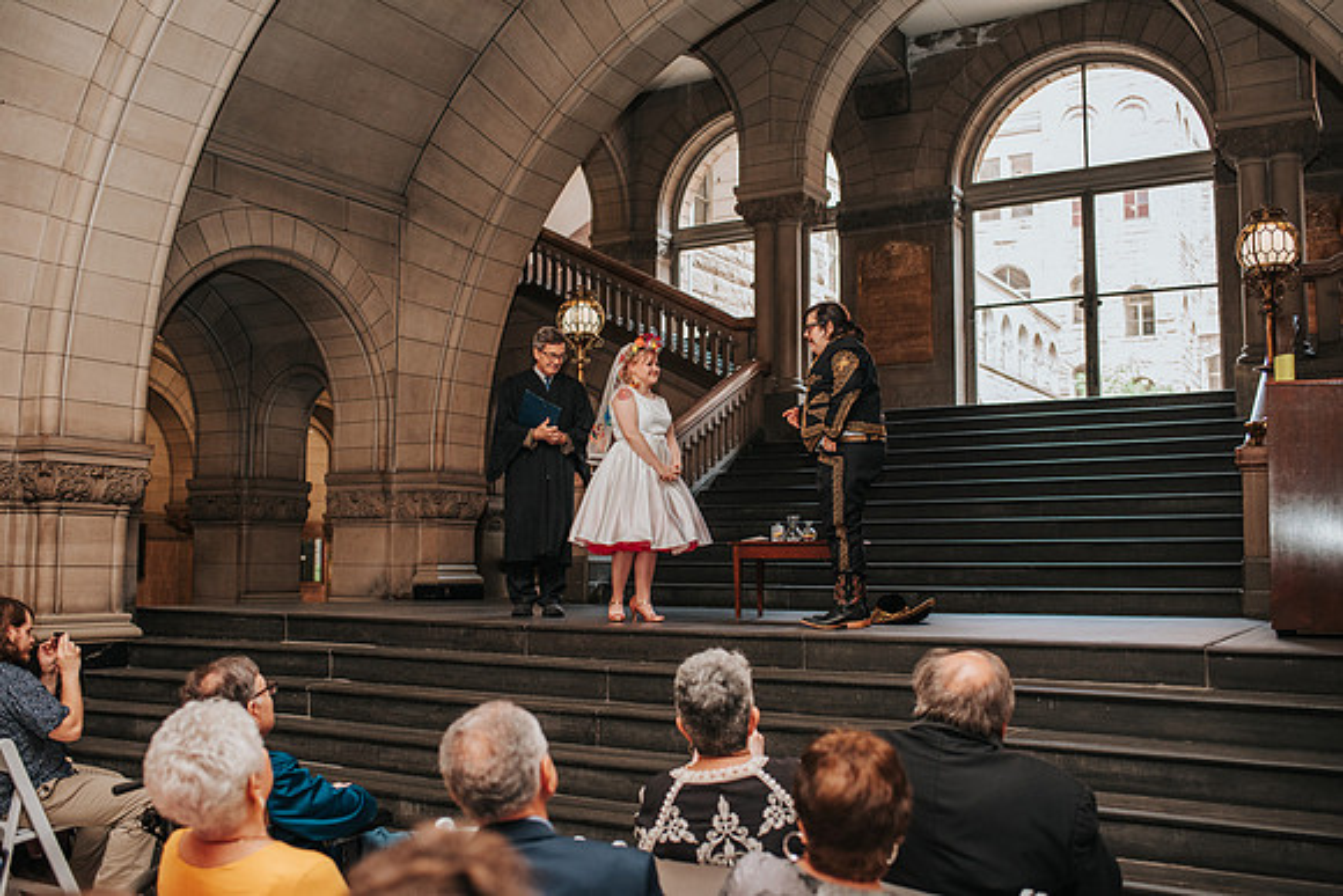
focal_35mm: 35
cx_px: 672
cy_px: 448
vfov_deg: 37.9
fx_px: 1306
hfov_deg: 54.4
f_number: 3.2
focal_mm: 35
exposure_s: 1/200
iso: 1000
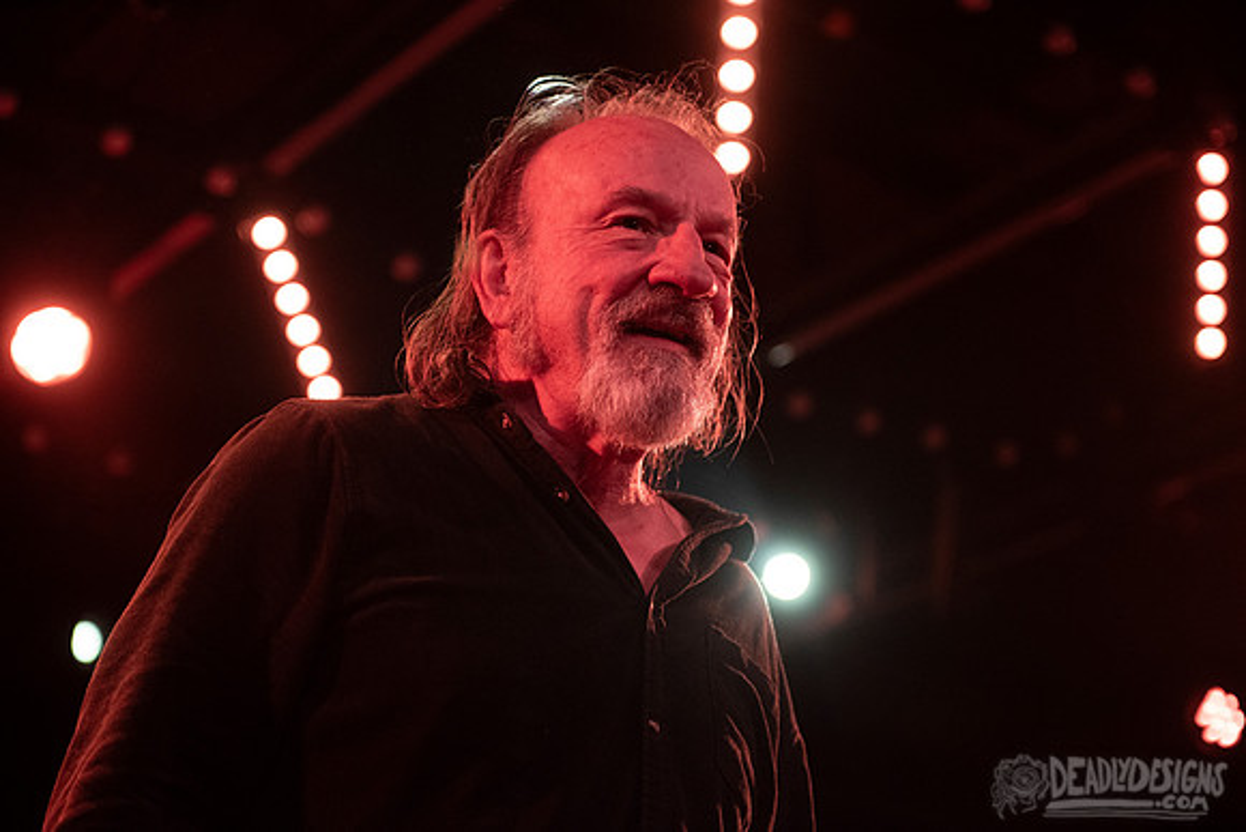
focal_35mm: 70
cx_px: 623
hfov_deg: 28.8
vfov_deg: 19.5
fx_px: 2423
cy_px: 416
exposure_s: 1/125
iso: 2500
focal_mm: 70
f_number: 3.2
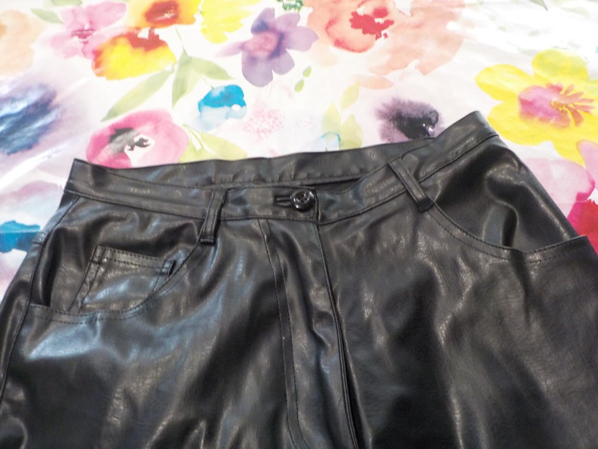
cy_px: 224
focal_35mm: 30
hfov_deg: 60.0
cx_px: 299
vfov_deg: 46.8
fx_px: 518
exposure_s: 1/20
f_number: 3.3
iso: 400
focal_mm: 4.1
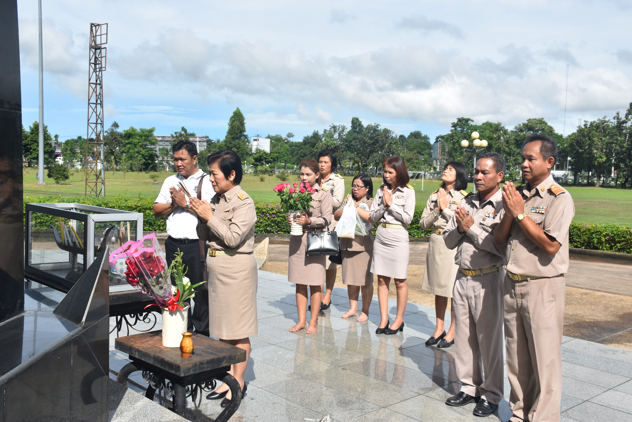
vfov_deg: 36.9
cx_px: 316
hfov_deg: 53.1
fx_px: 632
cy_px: 211
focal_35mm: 36
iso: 200
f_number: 10
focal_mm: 24
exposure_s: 1/400
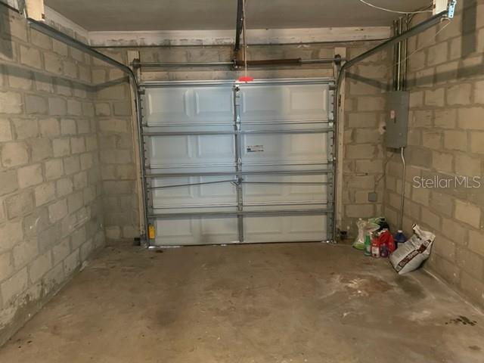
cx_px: 242
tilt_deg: -8.8
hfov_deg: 67.3
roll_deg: +1.1
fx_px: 364
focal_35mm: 26
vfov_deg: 53.1
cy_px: 182
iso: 1000
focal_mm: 4.2
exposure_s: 1/30
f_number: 1.6
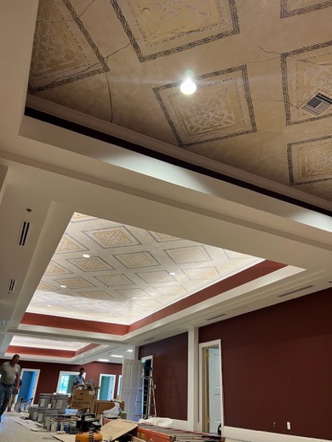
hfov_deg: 53.1
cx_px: 166
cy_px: 221
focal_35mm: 26
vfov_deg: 67.3
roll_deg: -3.1
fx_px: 332
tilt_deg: +29.2
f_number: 1.5
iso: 100
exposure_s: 1/60
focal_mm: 5.7
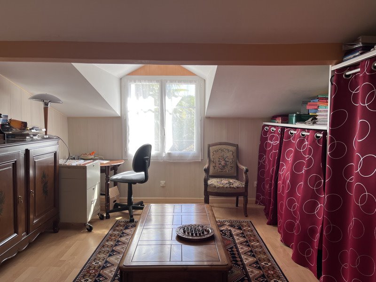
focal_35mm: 26
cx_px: 188
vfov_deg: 53.1
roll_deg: +1.1
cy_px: 141
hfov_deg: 67.3
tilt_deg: -3.7
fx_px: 282
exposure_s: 1/122
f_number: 1.6
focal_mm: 5.1
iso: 32
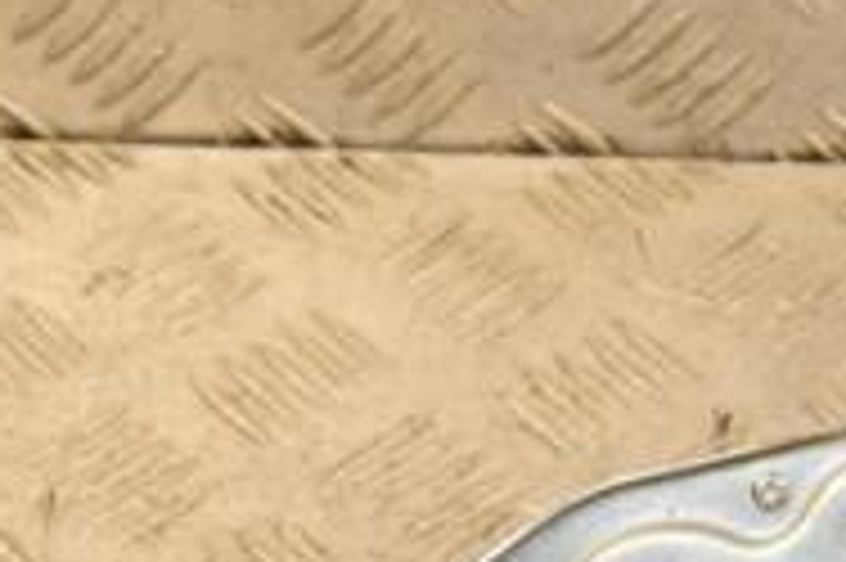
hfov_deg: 11.3
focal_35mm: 182
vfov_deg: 7.5
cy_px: 697
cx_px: 644
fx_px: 4273
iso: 800
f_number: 6.3
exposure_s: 1/200
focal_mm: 38
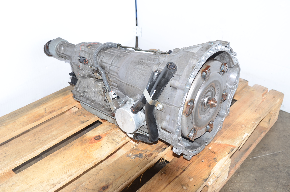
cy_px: 96
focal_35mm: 36
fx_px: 289
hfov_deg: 53.2
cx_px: 145
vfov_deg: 36.7
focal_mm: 24
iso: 100
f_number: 5
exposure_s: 1/30
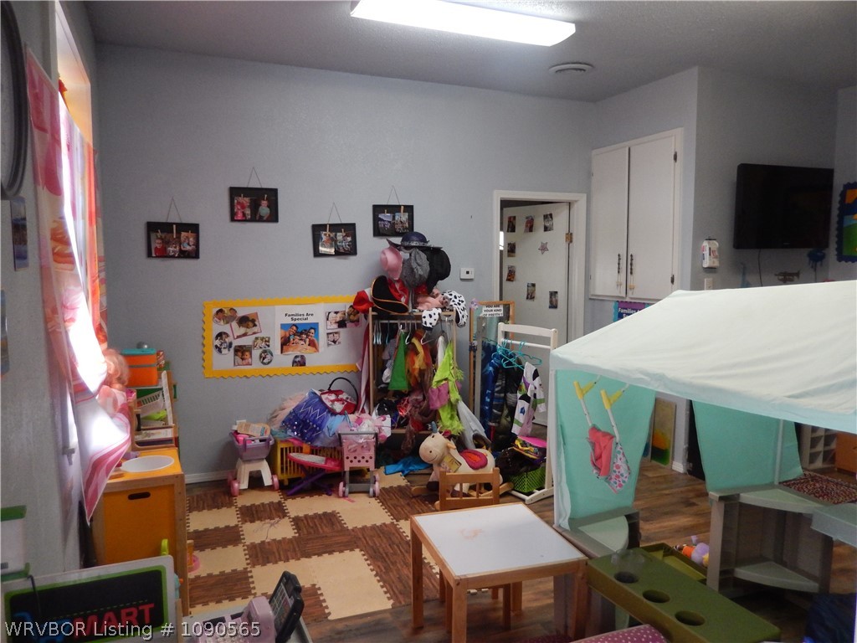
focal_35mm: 25
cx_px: 428
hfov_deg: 69.4
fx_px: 619
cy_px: 322
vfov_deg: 54.9
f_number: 3.4
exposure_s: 1/30
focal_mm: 4.5
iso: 400
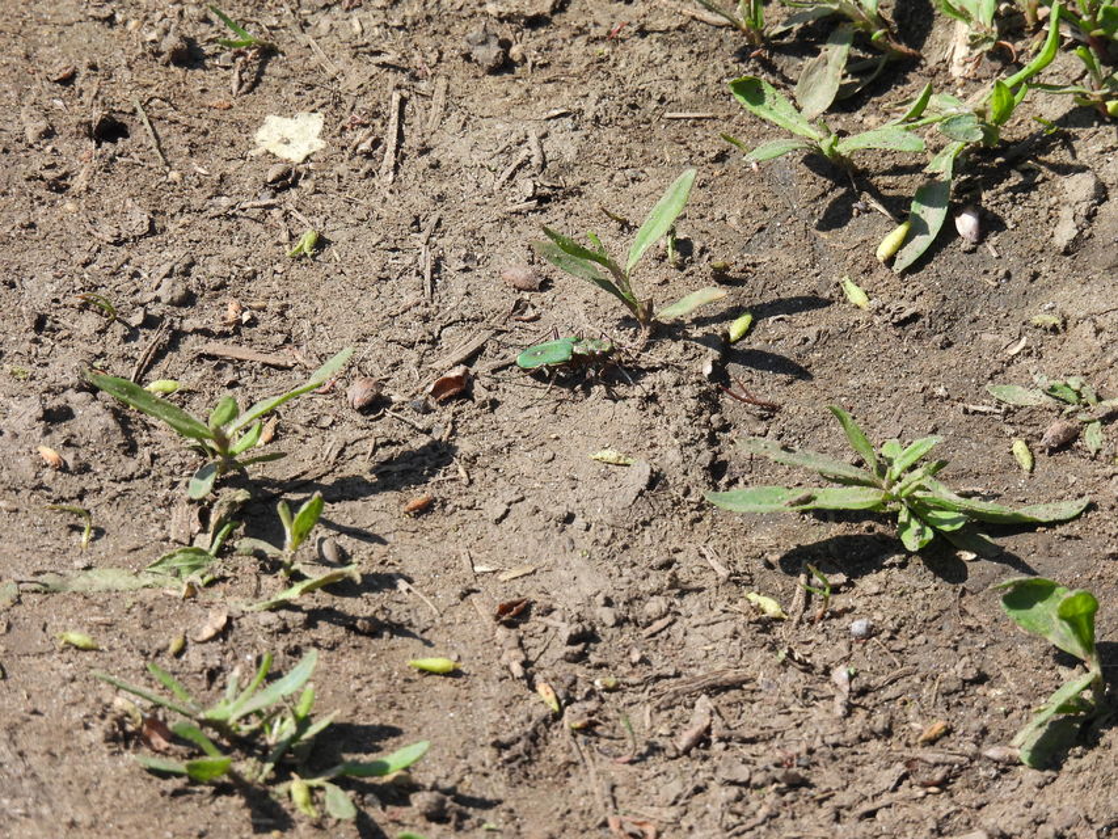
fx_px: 20996
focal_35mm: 650
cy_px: 420
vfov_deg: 2.3
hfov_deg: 3.1
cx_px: 559
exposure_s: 1/320
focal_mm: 116
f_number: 6.3
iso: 100
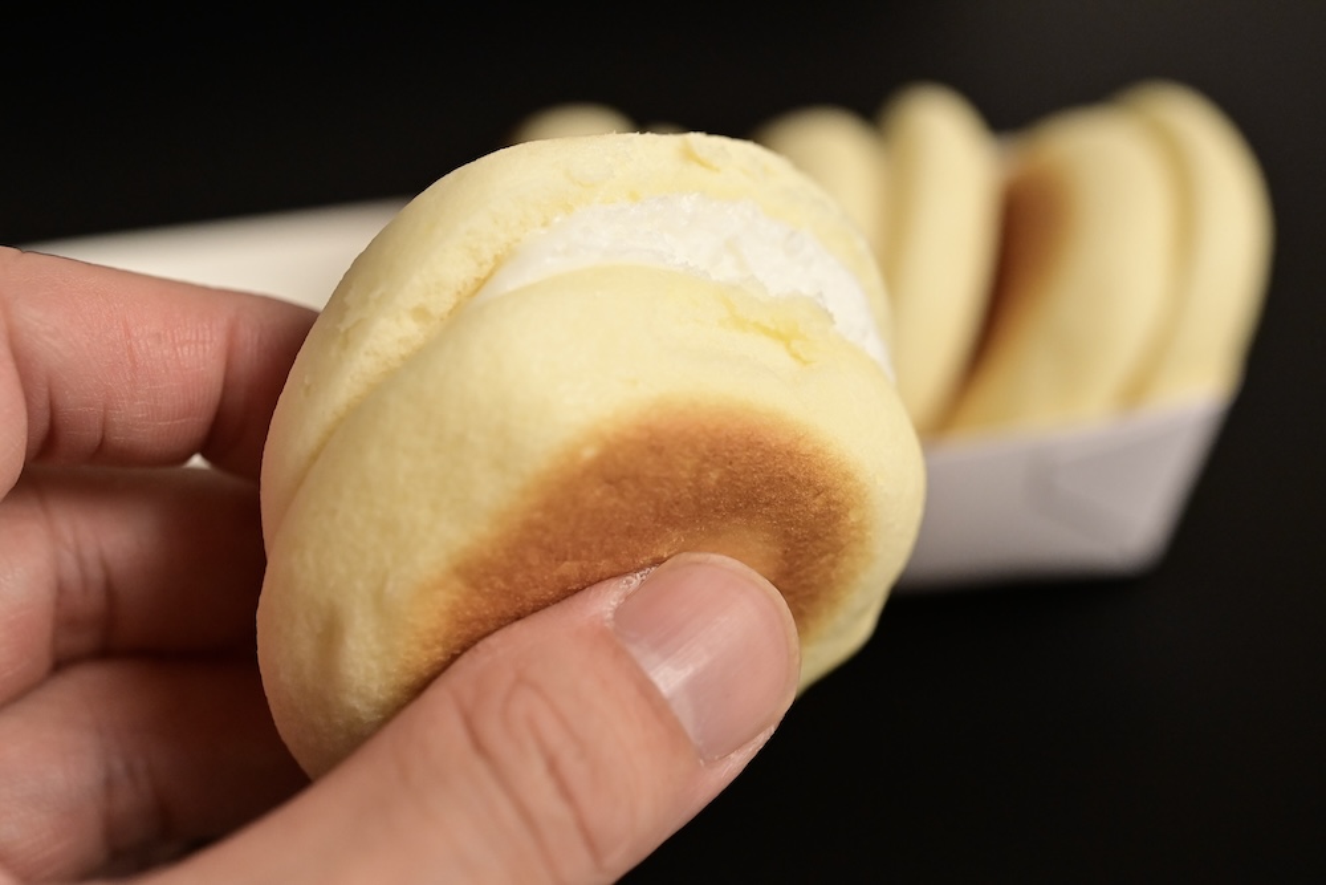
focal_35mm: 60
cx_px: 663
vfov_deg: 22.6
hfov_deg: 33.4
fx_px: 2210
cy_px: 442
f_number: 6.3
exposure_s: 1/200
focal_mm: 60
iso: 6400
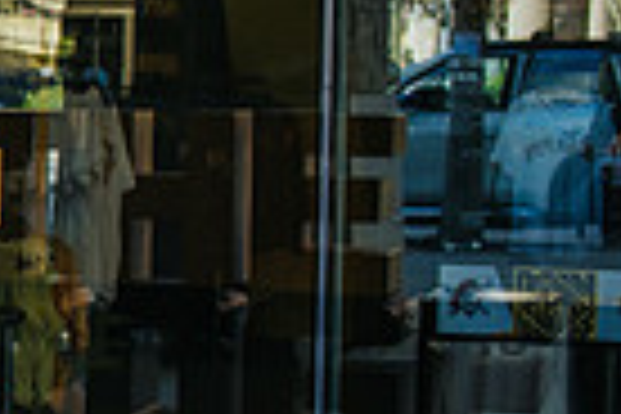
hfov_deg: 10.6
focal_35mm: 168
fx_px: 2898
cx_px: -817
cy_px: 239
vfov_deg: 8.2
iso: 400
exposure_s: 1/500
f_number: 3.5
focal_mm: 35
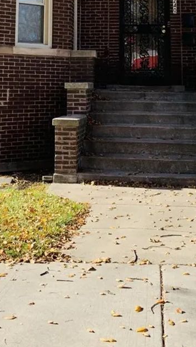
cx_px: 89
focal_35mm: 61
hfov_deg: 19.7
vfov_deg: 32.1
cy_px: 16
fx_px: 563
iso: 25
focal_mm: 4.25
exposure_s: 1/737
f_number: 1.8
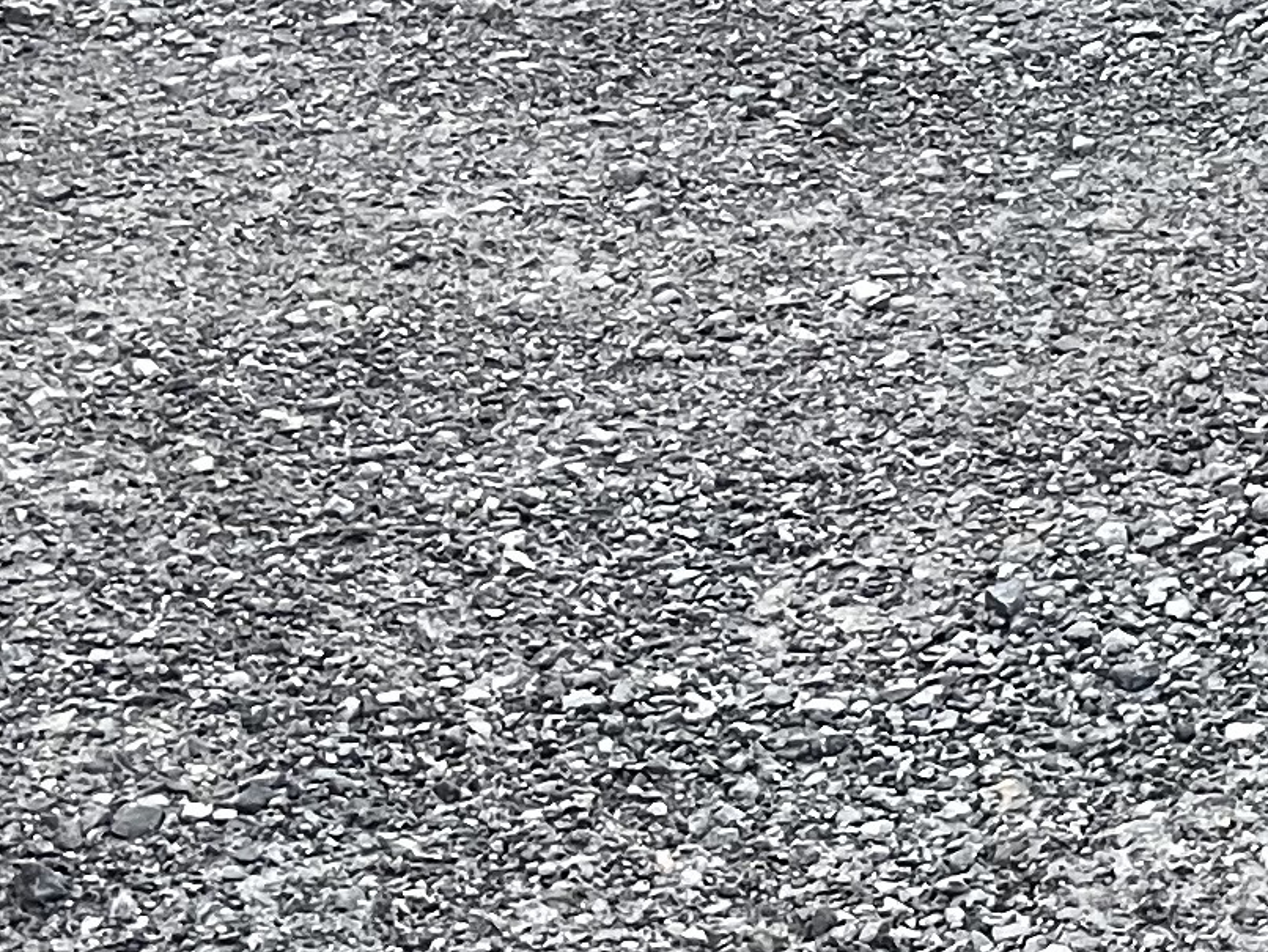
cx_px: 2555
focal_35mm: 130
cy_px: -323
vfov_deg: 11.1
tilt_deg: -15.3
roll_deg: +0.7
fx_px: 4763
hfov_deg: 13.1
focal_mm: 4.2
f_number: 1.6
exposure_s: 1/81
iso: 125
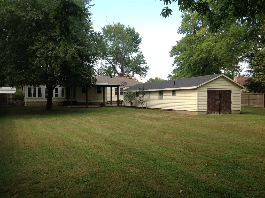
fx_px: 268
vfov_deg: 40.6
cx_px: 132
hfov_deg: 52.7
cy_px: 99
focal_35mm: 35
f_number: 2.4
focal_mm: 4.28
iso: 50
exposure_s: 1/232
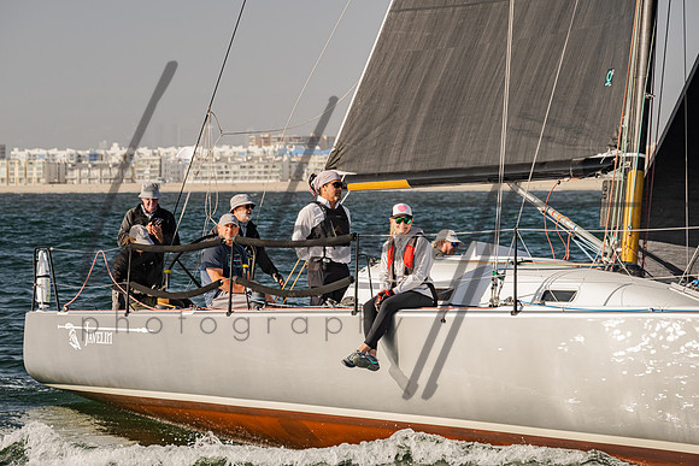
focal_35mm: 144
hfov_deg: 14.2
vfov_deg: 9.5
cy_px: 211
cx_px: 319
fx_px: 2805
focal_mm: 130
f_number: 6.3
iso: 400
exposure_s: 1/800
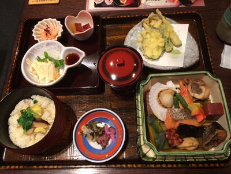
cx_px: 116
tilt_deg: -67.8
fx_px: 194
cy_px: 87
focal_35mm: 29
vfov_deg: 48.2
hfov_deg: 61.7
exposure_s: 1/30
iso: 80
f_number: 2.2
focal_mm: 4.15
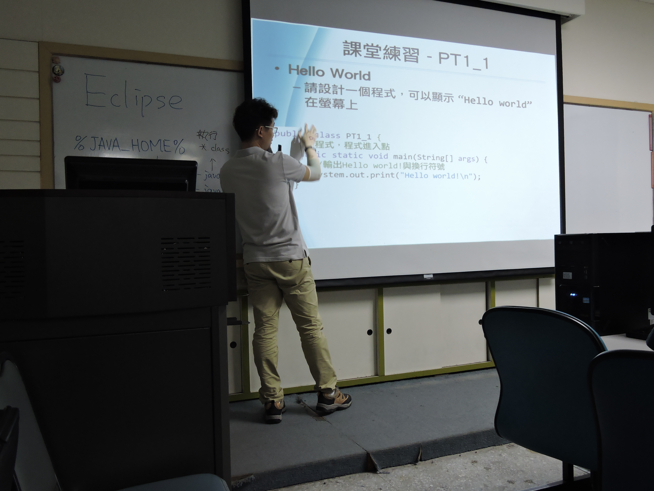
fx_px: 567
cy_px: 246
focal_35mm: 30
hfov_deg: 60.0
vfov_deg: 46.8
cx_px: 327
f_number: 3.5
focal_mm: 5.4
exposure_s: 1/30
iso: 280
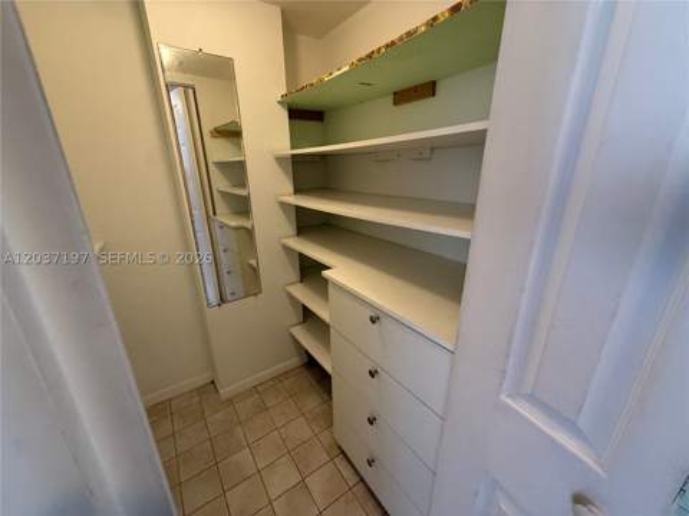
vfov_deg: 85.7
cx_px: 344
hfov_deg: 102.1
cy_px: 258
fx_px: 279
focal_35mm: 14
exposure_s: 1/120
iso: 250
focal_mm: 2.22
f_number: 2.2
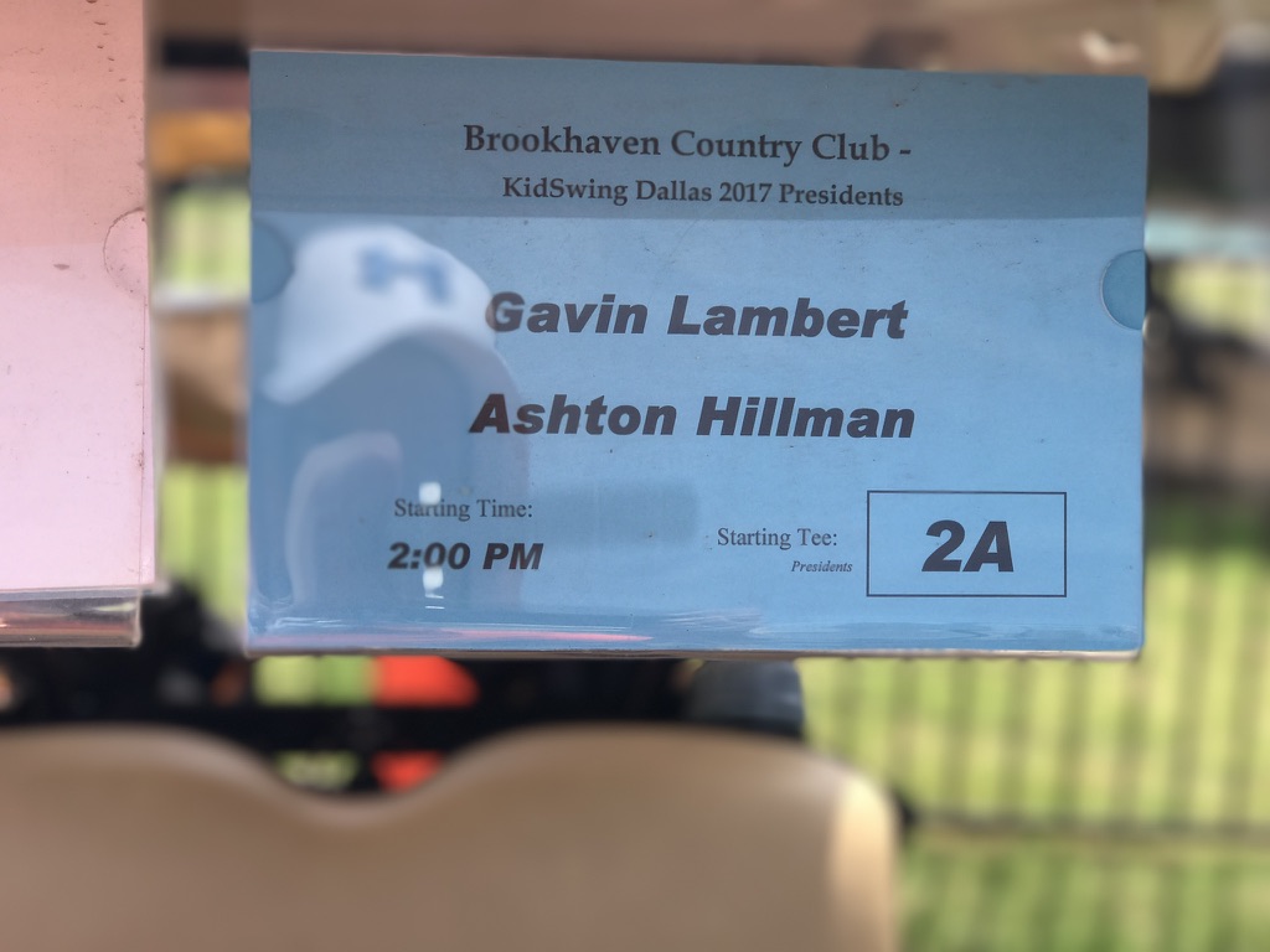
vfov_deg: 25.7
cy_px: 476
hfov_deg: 33.8
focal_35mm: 57
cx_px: 635
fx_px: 2091
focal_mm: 6.6
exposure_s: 1/429
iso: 20
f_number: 2.8
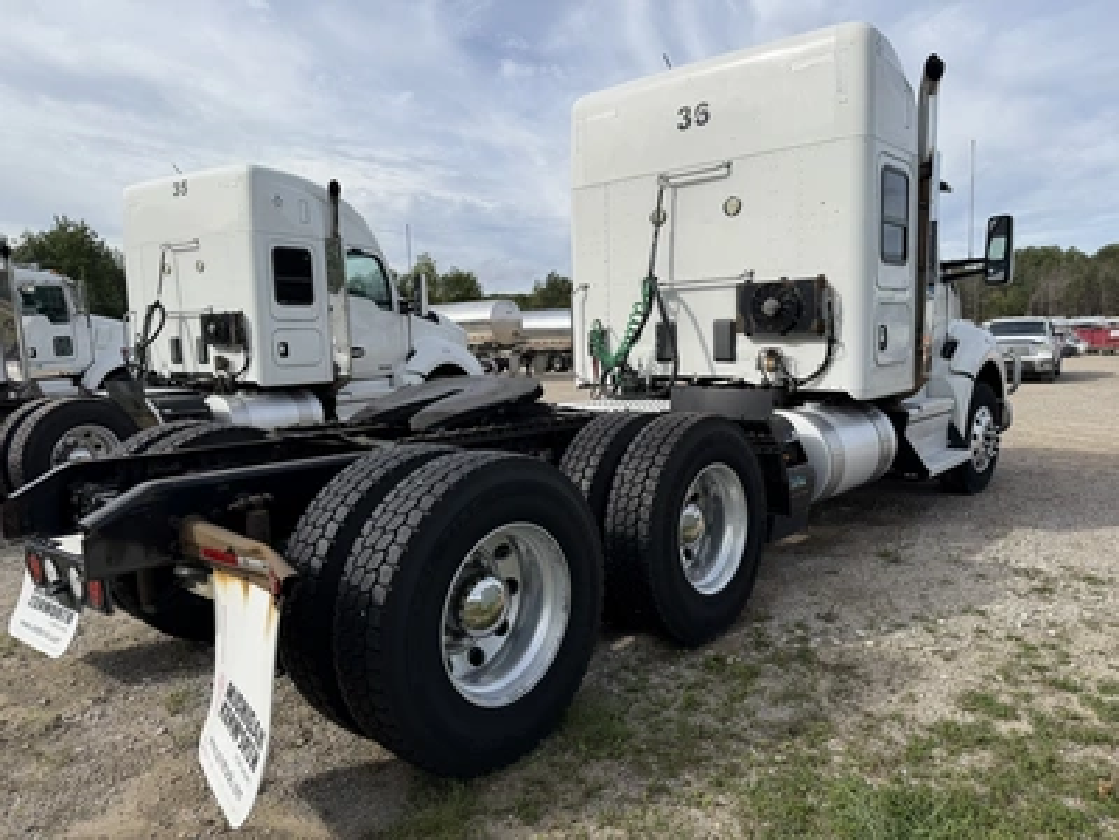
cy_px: 420
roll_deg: +2.5
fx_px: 776
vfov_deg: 56.8
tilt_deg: -3.7
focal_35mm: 24
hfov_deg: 71.6
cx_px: 560
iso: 80
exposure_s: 1/4167
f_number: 1.78
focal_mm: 6.76
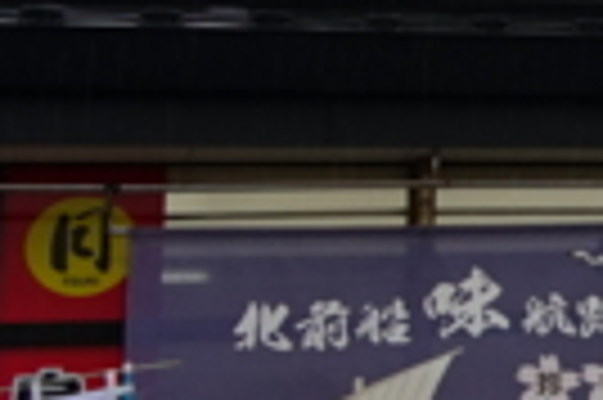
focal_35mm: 161
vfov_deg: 8.4
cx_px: 1552
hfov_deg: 10.5
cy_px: -106
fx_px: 2693
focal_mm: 18
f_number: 9
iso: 100
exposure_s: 1/100
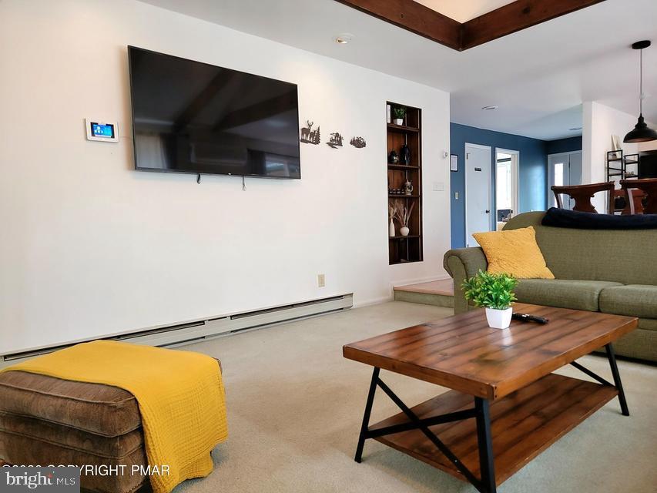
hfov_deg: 71.6
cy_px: 246
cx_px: 328
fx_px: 456
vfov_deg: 56.8
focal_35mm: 24
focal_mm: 6.7
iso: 100
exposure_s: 1/40
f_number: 1.8
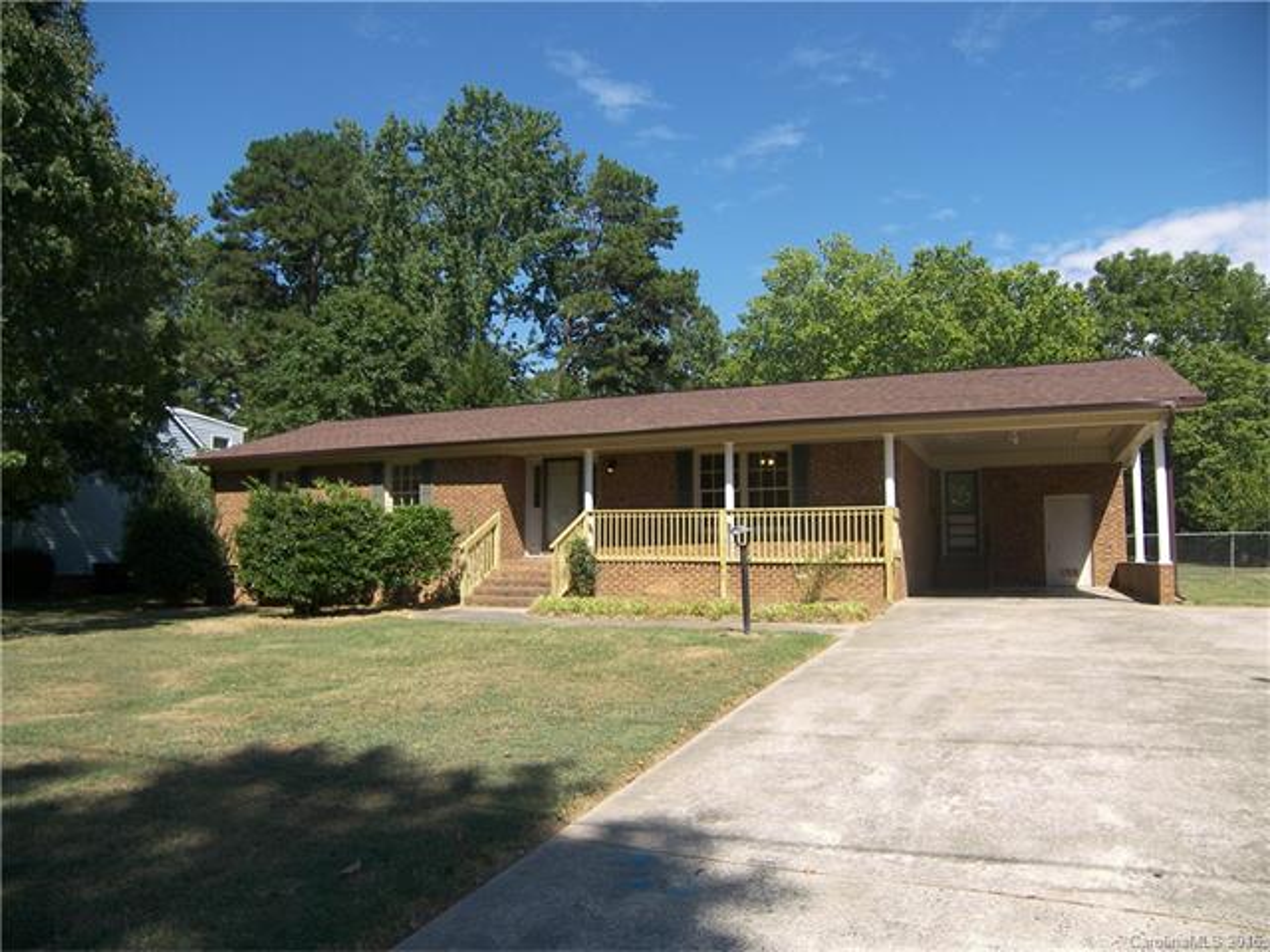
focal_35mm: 24
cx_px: 635
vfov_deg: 56.8
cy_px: 476
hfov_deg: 71.6
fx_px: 881
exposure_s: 1/800
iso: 50
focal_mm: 5
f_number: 2.8
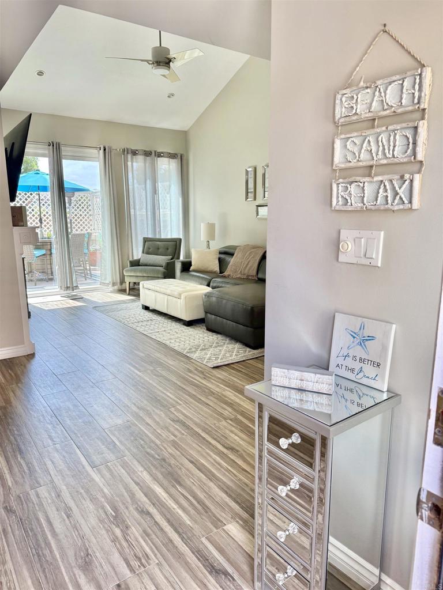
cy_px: 295
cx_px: 222
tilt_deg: -9.5
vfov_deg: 71.6
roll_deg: -0.1
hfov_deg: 56.8
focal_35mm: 24
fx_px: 410
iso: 100
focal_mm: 6.76
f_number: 1.78
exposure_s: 1/253
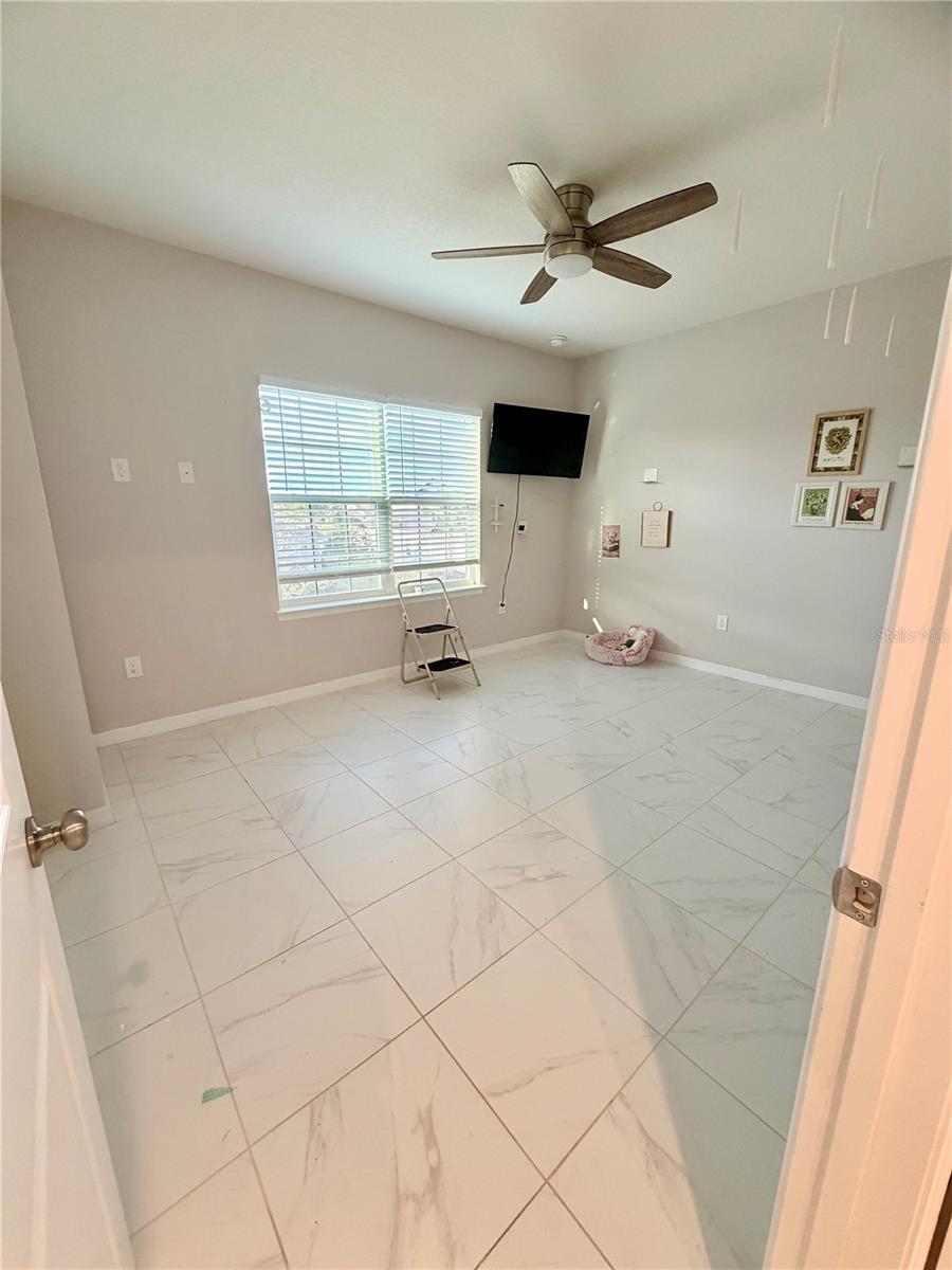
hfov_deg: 85.7
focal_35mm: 14
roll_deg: -0.2
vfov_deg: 102.1
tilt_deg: -13.9
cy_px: 635
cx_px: 476
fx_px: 513
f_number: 2.2
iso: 320
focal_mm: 2.22
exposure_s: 1/60
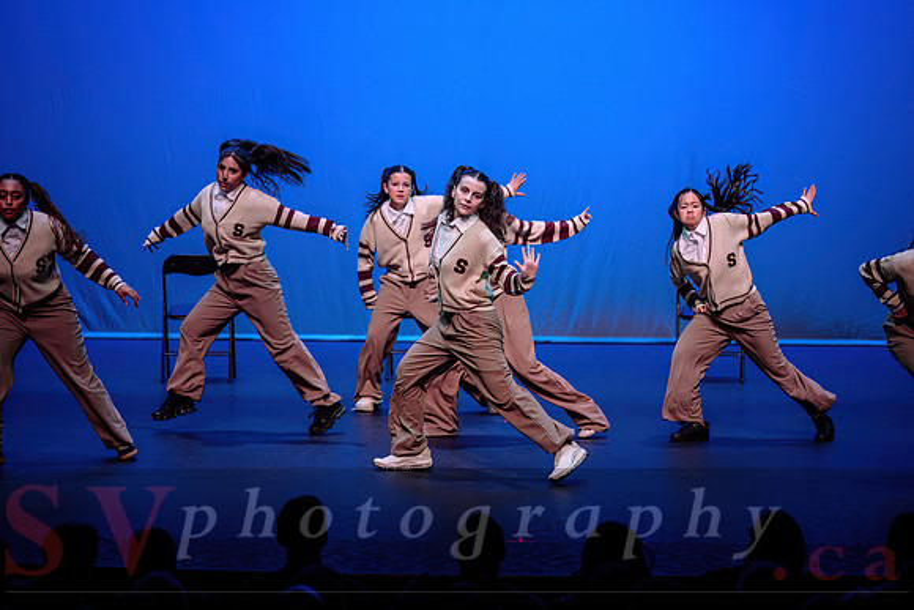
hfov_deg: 15.8
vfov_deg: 10.6
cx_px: 457
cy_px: 305
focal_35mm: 130
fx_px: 3301
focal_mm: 130
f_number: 2.8
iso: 1250
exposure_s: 1/400
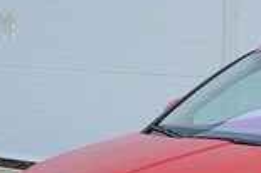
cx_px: 333
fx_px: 695
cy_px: 194
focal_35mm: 96
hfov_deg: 19.7
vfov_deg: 13.9
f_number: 1.8
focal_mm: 5.4
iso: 40
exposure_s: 1/777
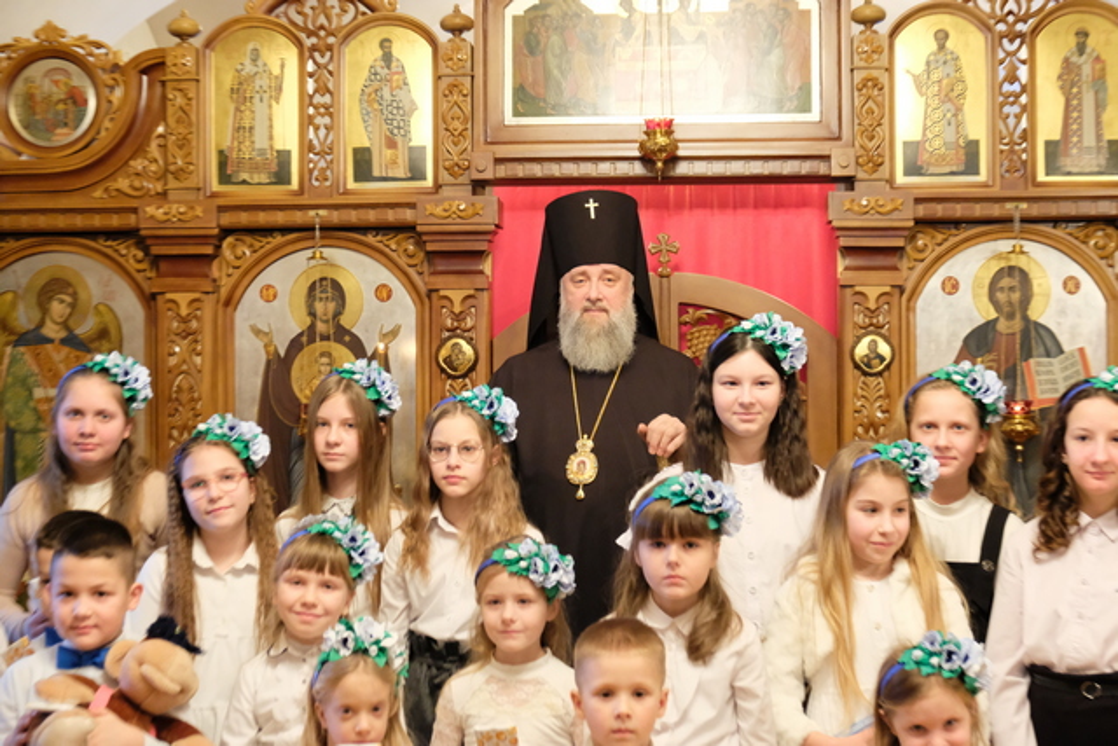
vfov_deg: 25.1
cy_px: 373
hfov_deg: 36.9
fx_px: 1677
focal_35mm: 54
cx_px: 559
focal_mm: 35.8
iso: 6400
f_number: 4
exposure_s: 1/58
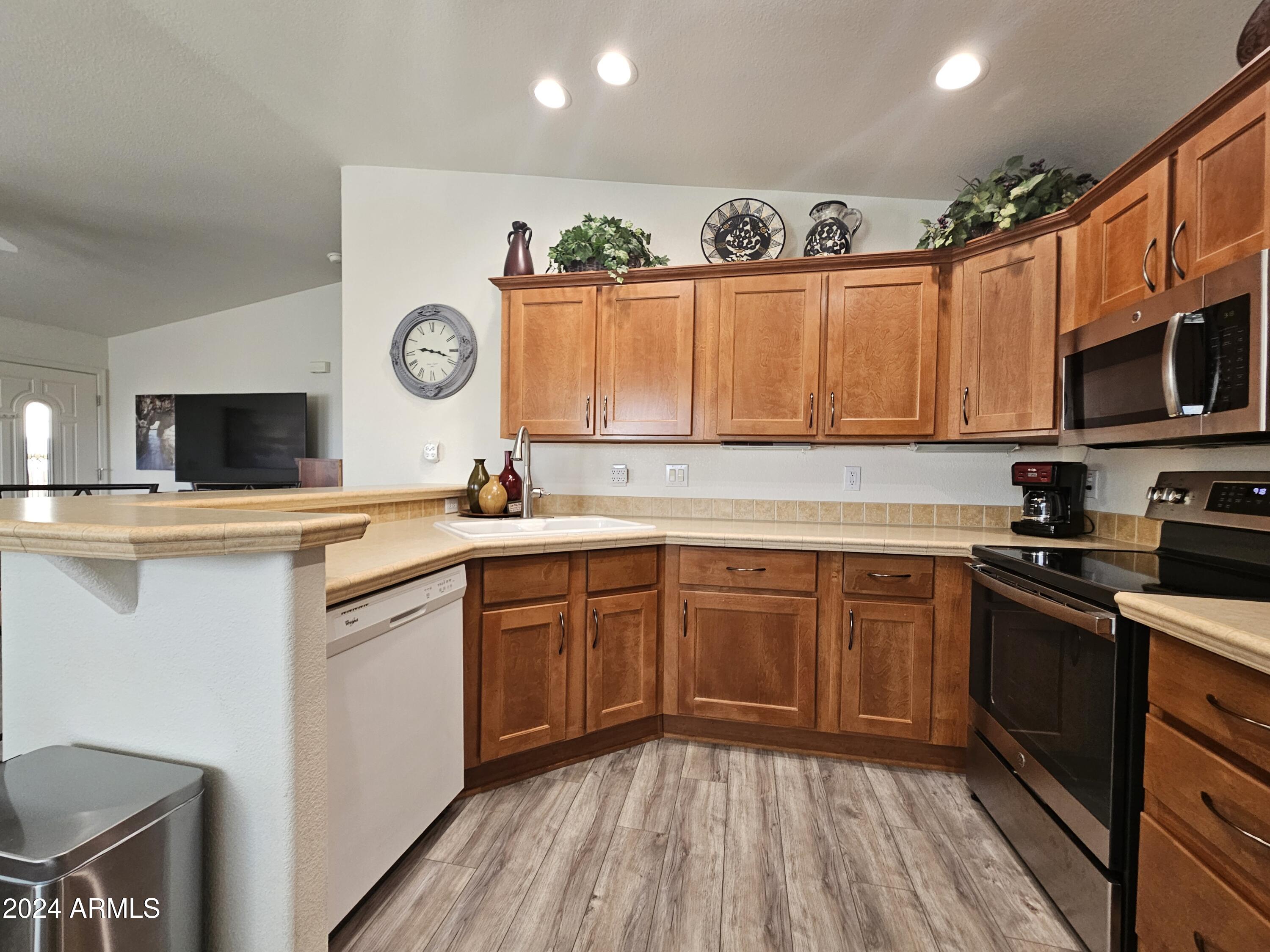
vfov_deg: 89.9
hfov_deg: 106.2
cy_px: 476
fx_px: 477
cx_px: 635
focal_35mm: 13
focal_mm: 2.2
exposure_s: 1/60
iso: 160
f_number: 2.2
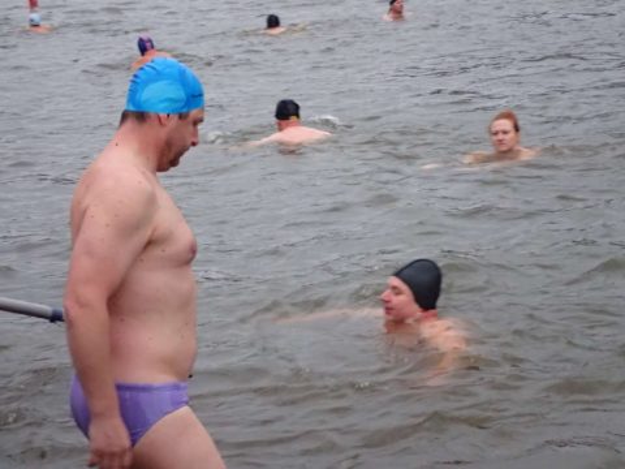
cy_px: 234
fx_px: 1535
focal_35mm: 85
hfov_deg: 23.0
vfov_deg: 17.4
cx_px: 312
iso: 800
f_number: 4.5
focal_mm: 15.41
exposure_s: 1/30
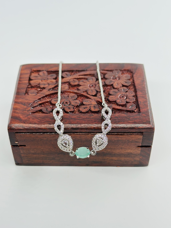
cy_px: 114
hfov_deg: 30.3
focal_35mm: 48
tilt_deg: -44.0
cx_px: 86
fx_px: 316
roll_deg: -0.7
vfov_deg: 39.7
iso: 80
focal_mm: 6.86
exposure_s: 1/360
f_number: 1.78
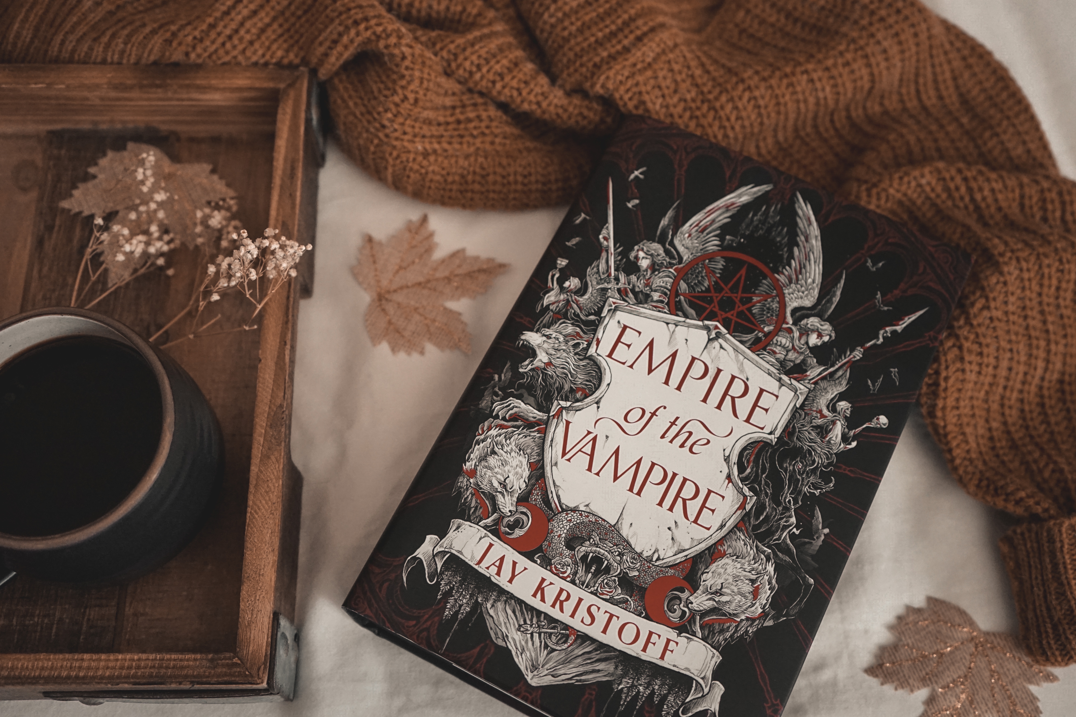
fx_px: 1106
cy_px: 358
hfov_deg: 51.9
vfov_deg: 35.9
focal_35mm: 37
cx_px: 538
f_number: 4
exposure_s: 1/160
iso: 4000
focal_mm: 37
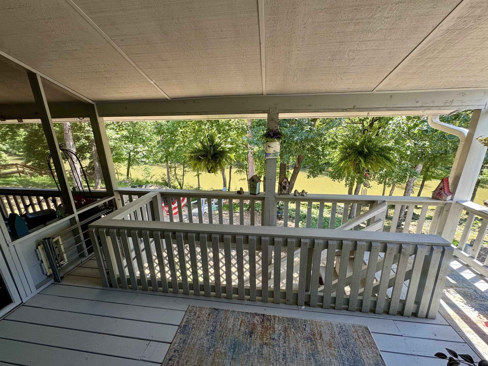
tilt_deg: -17.8
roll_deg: -0.4
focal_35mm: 14
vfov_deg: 85.7
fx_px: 197
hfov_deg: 102.1
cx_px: 244
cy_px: 183
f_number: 2.2
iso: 40
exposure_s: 1/99
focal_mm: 2.22
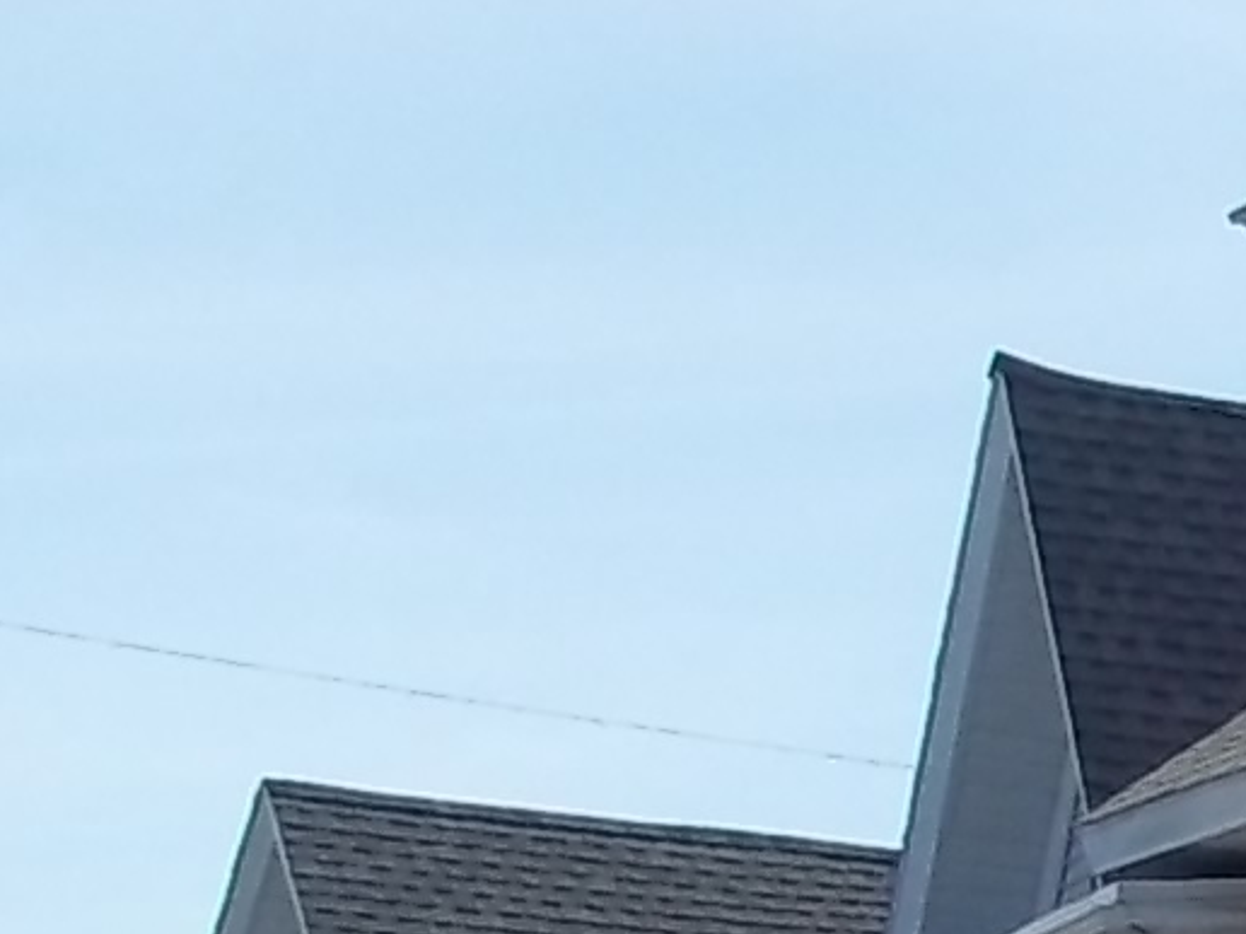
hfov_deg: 9.0
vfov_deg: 7.4
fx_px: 7235
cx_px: 2806
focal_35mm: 201
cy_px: 922
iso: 80
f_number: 8
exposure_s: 1/200
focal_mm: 6.5
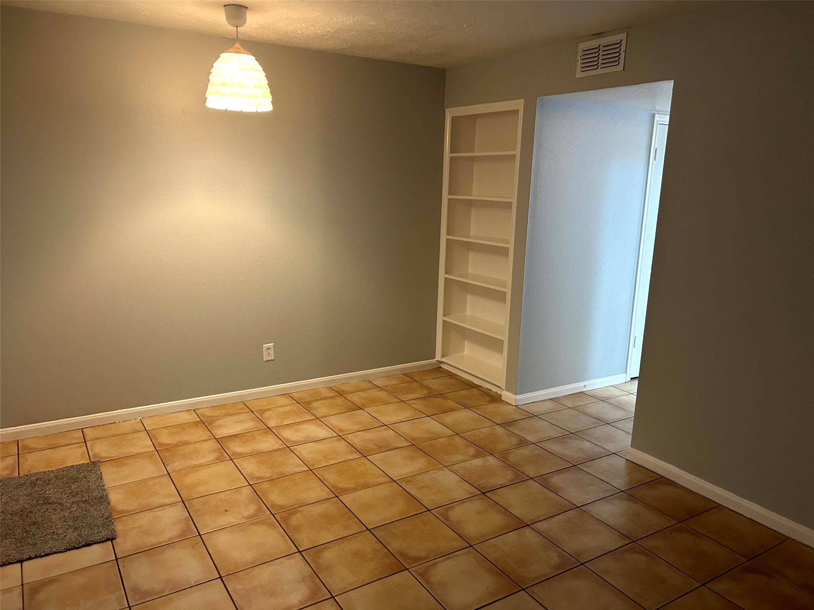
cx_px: 407
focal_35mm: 26
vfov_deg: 53.1
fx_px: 611
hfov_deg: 67.3
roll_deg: -1.2
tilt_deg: -12.2
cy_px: 305
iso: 250
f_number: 1.5
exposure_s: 1/60
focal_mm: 5.7
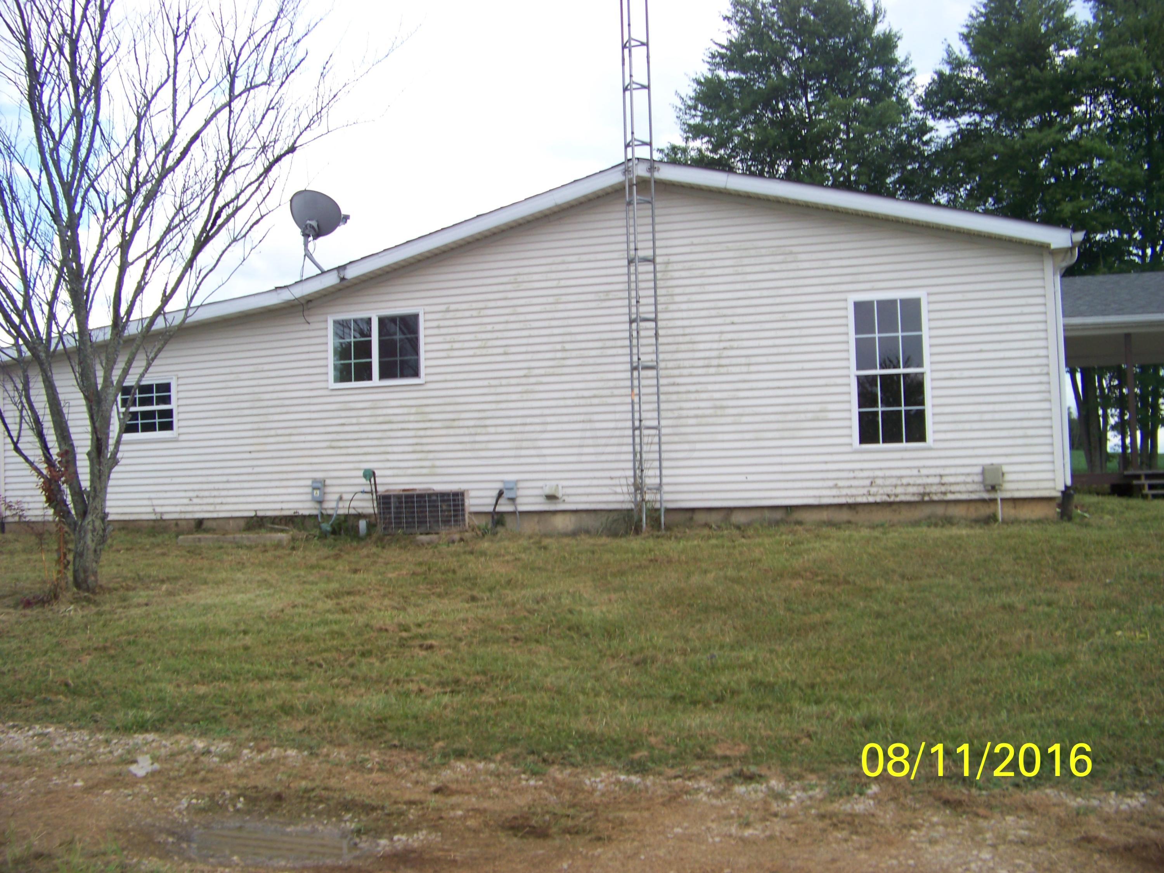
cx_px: 582
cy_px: 436
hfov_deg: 51.4
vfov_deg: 39.7
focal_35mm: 36
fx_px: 1211
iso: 64
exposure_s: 1/400
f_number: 2.8
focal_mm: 5.85
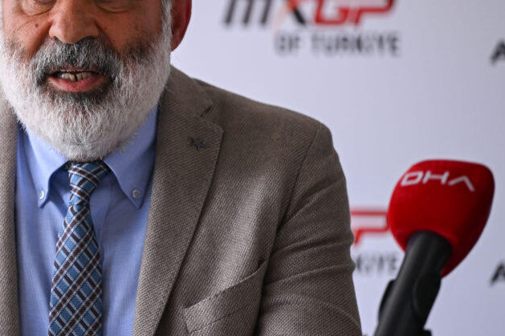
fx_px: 5567
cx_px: 59
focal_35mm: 397
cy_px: 139
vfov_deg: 3.5
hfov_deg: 5.2
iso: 640
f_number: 2.8
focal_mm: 195
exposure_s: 1/640
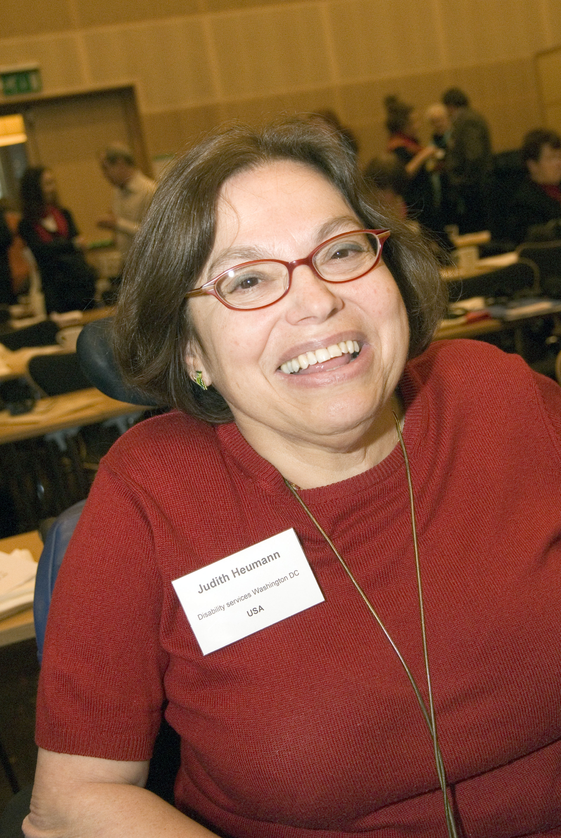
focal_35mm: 52
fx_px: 1223
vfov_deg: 37.8
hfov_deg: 25.8
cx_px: 280
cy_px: 419
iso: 800
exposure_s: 1/30
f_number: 5.6
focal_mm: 35
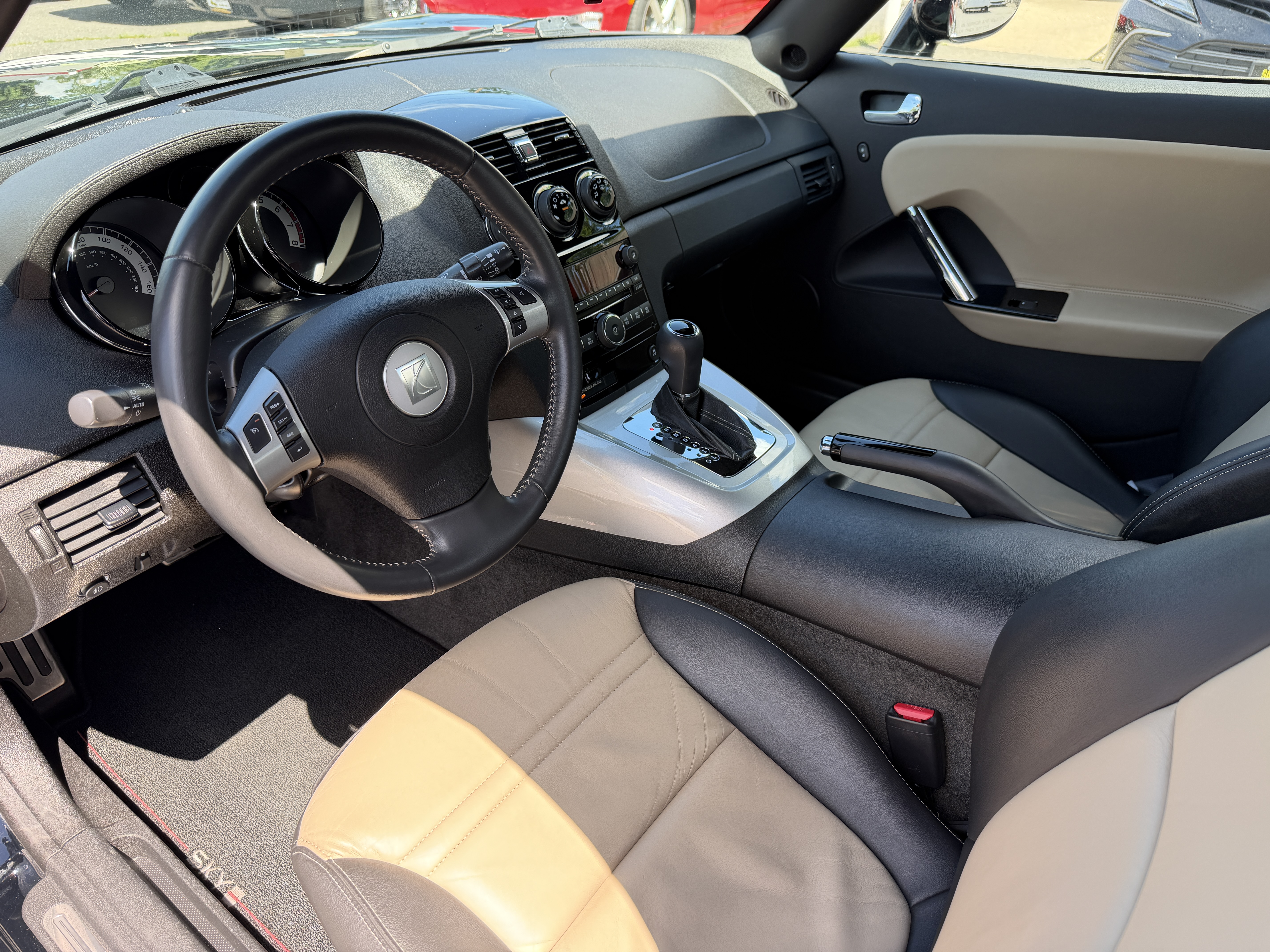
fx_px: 881
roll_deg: -1.8
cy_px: 476
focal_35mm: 24
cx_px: 635
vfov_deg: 56.8
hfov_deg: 71.6
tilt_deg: -34.0
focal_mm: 6.76
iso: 100
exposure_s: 1/313
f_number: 1.78
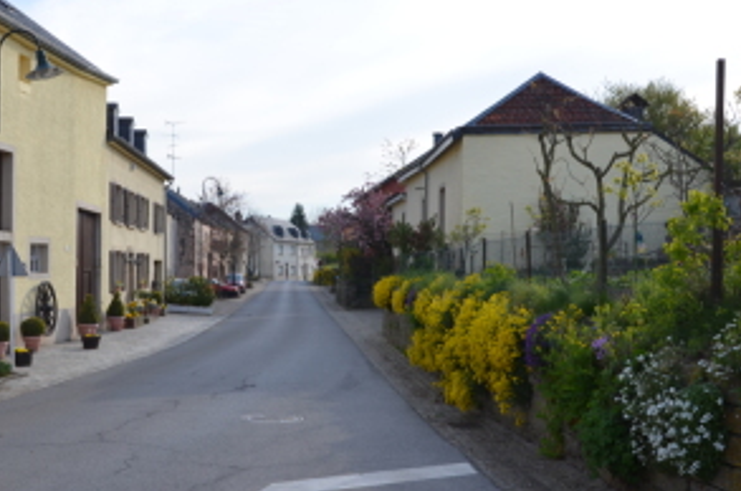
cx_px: 319
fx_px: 924
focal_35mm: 45
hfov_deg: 43.6
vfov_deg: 29.7
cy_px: 239
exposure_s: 1/250
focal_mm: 22
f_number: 8
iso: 125
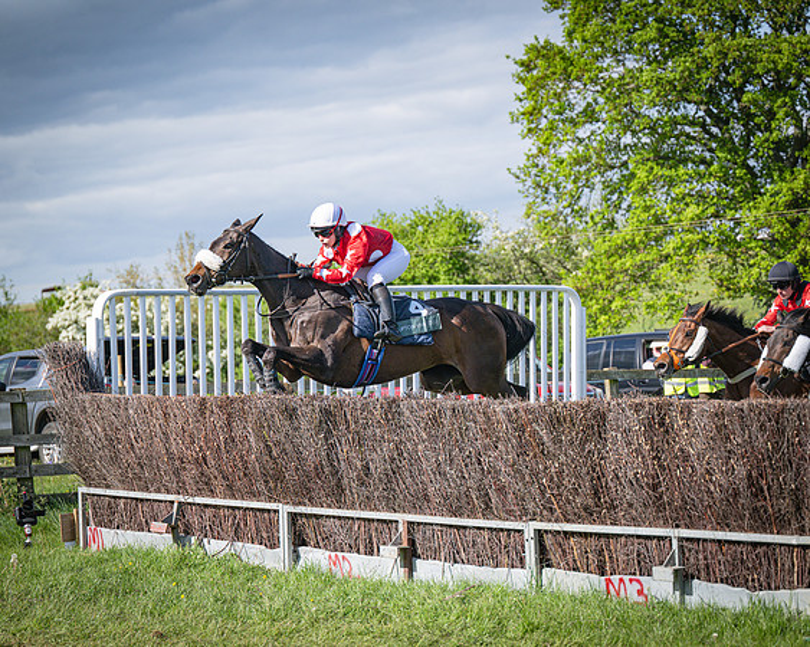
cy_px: 324
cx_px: 405
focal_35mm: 110
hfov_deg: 17.4
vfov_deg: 14.0
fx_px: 2645
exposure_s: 1/3200
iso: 400
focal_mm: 98
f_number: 4
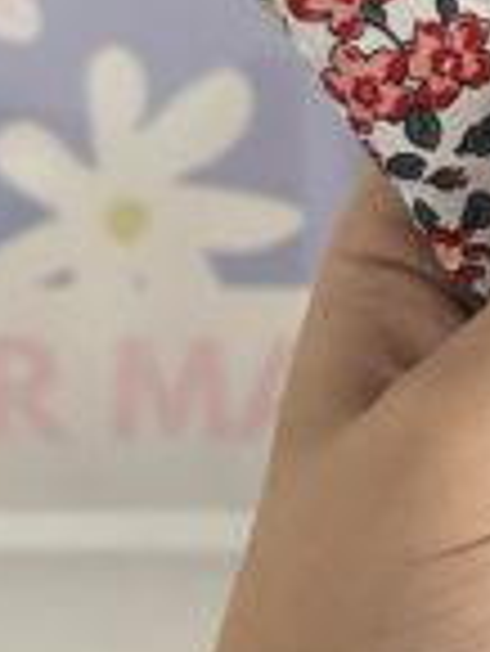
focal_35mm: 132
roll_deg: -1.3
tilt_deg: -11.5
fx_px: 2488
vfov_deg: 14.9
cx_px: 818
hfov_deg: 10.7
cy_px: 211
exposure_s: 1/60
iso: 640
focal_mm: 6.86
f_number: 1.78
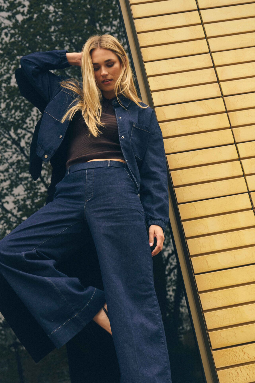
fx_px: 648
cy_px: 229
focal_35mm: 61
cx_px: 106
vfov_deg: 32.8
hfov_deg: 22.2
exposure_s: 1/200
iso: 160
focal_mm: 46
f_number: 5
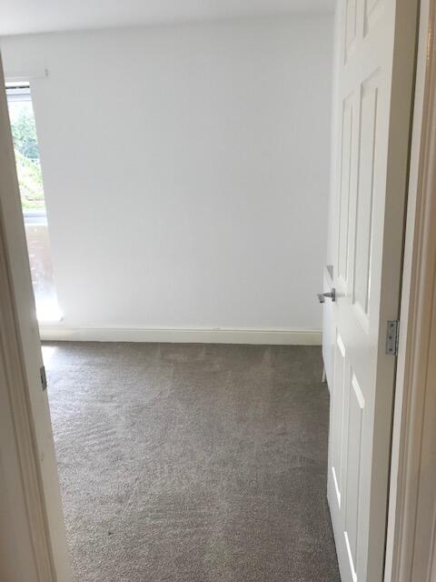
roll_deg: +1.3
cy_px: 291
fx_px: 470
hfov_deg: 49.7
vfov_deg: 63.4
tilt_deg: -12.7
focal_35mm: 28
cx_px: 218
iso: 25
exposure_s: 1/100
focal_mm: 3.99
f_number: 1.8
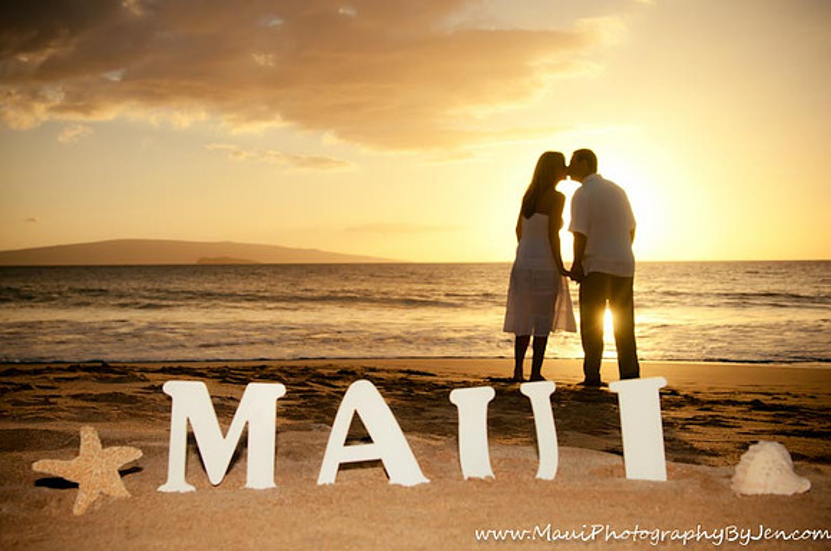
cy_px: 276
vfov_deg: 31.8
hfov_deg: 46.5
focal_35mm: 42
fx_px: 968
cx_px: 416
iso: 200
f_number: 5
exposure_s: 1/1600
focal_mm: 28
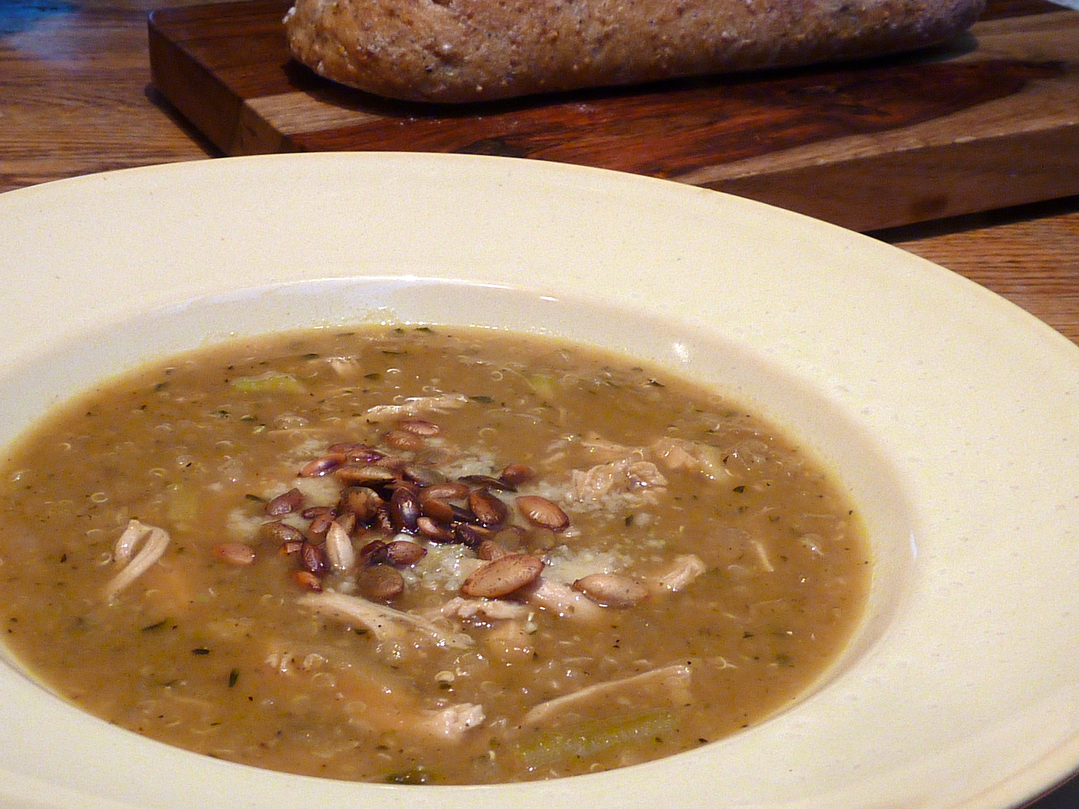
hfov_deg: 37.5
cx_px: 540
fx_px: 1589
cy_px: 404
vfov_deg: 28.6
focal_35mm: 51
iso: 125
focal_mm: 4.7
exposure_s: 1/30
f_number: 3.4
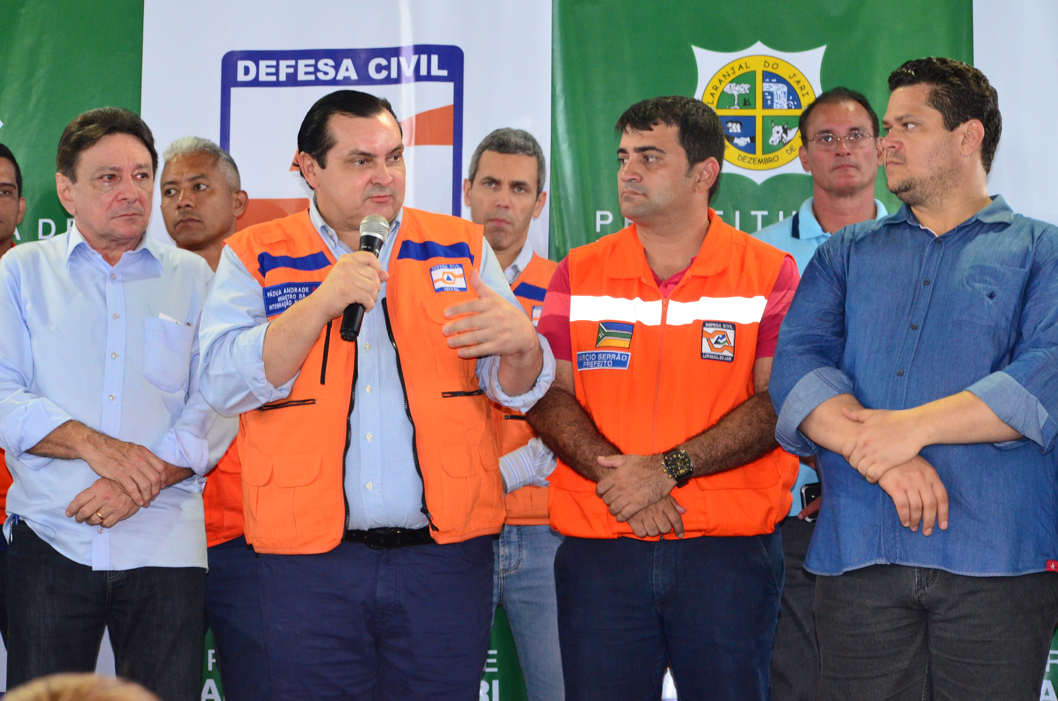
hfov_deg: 24.7
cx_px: 529
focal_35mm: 82
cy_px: 350
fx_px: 2420
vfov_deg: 16.5
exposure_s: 1/60
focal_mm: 55
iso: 2000
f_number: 6.3
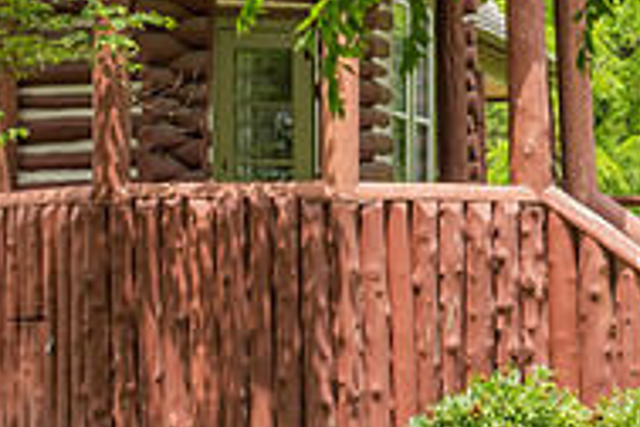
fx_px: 3893
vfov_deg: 6.3
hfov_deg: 9.3
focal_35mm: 219
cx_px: 610
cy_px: 63
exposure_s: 1/1250
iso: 160
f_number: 2.8
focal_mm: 70
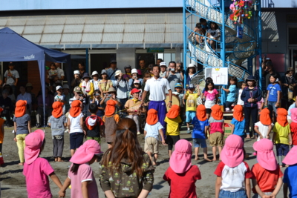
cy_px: 99
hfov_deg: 24.6
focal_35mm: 82
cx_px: 148
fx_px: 681
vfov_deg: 16.6
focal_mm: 55
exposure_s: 1/320
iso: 100
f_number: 9
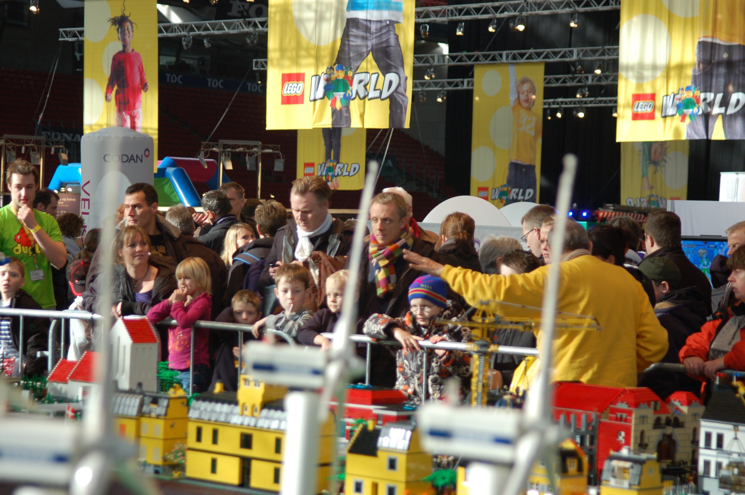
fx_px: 2326
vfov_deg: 12.2
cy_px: 248
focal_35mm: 112
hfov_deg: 18.2
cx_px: 372
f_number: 3.8
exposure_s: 1/125
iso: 400
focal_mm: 75
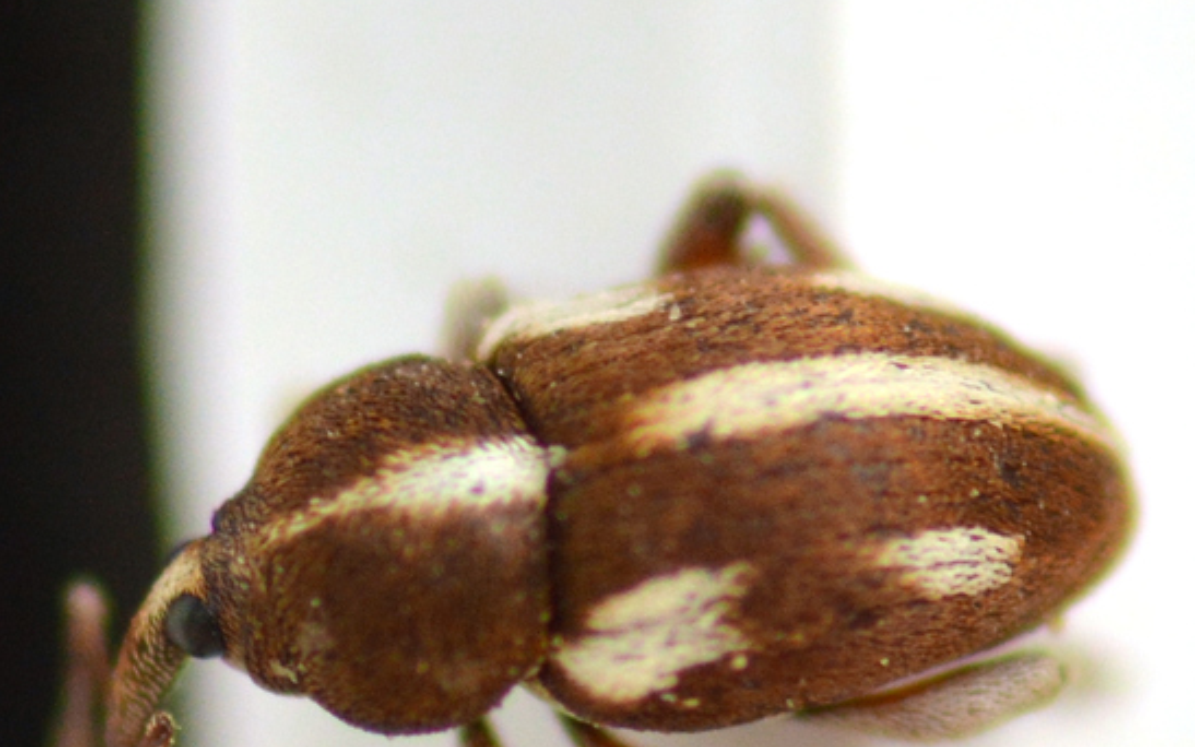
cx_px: 573
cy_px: 598
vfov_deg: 4.9
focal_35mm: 268
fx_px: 8729
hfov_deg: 7.8
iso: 400
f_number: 9
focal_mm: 100
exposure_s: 1/400
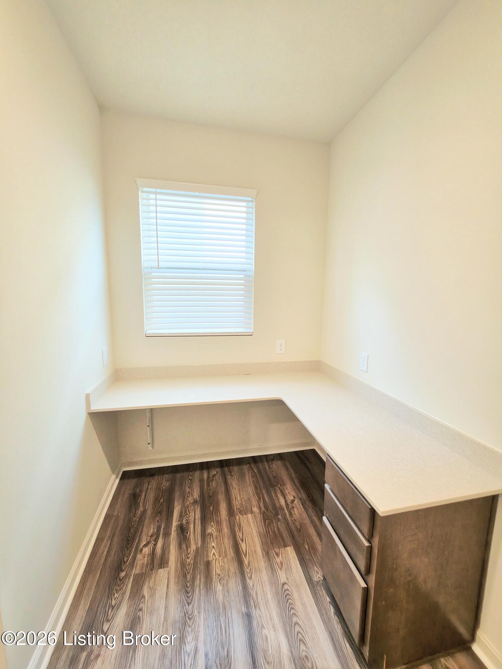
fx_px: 251
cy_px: 334
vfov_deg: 106.2
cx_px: 251
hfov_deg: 89.9
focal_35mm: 13
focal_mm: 2.2
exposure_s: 1/120
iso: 160
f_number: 1.9
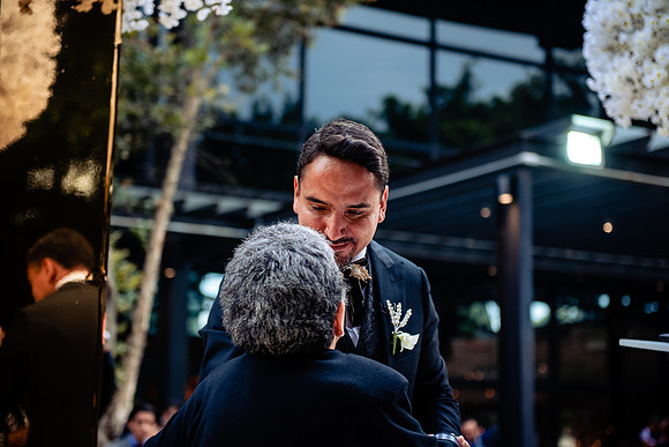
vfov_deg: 19.5
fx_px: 1301
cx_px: 334
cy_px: 224
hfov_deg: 28.8
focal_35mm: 70
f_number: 2.8
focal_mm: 70
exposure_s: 1/160
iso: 320
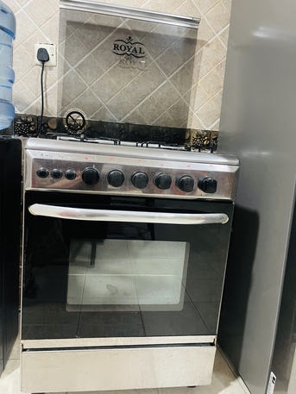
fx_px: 285
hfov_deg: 54.9
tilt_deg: -9.5
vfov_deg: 69.4
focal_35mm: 25
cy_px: 197
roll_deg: -3.9
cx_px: 148
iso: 500
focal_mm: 5.1
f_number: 1.6
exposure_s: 1/30
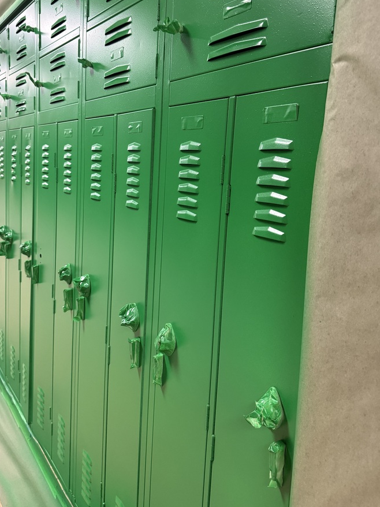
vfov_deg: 63.1
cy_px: 215
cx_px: 172
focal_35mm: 28
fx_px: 410
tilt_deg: -6.5
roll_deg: -3.4
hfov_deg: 49.7
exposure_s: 1/60
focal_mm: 6.76
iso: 400
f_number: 1.78
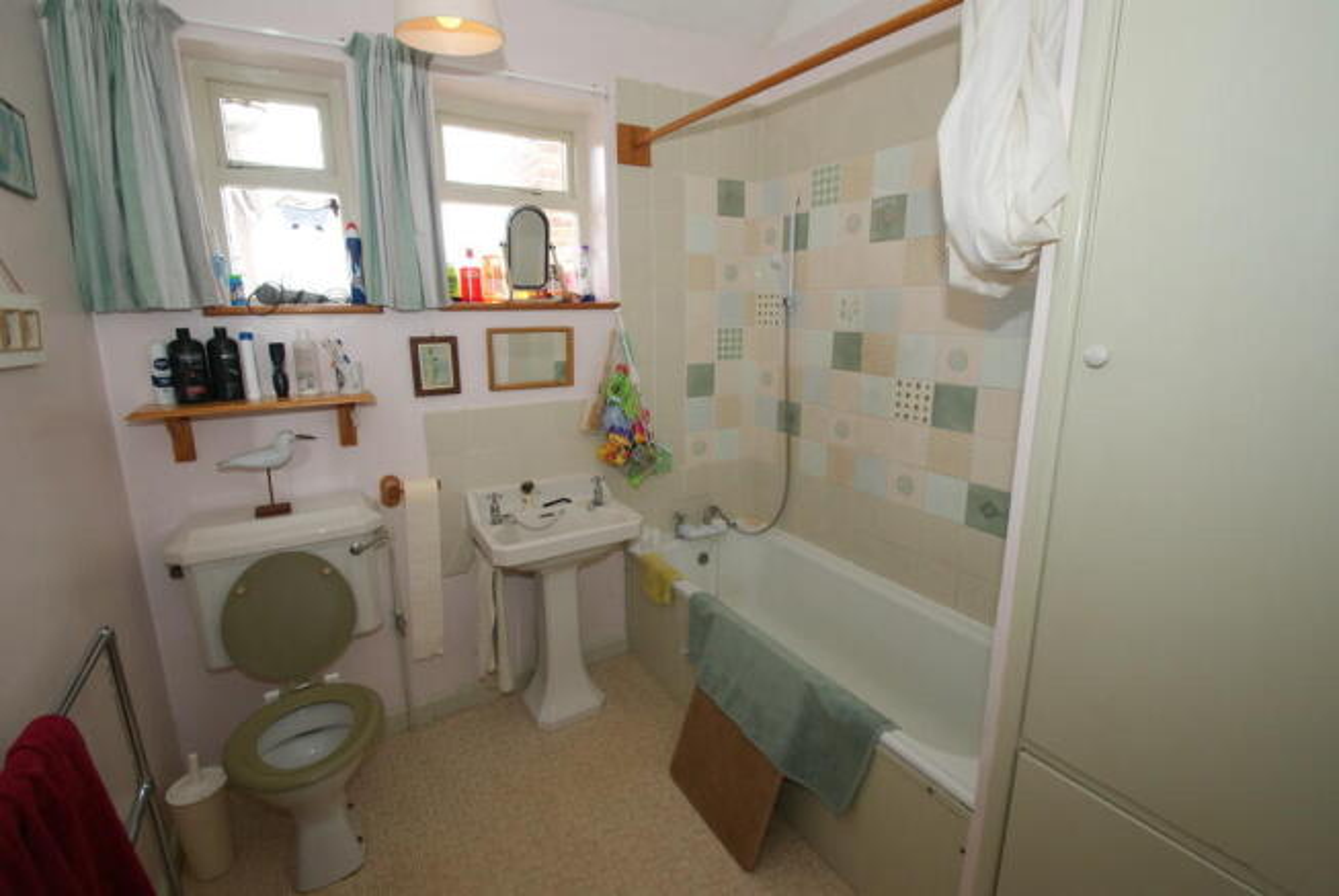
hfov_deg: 100.3
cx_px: 670
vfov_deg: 77.5
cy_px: 448
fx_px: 559
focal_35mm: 15
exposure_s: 1/60
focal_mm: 10
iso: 400
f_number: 5.6
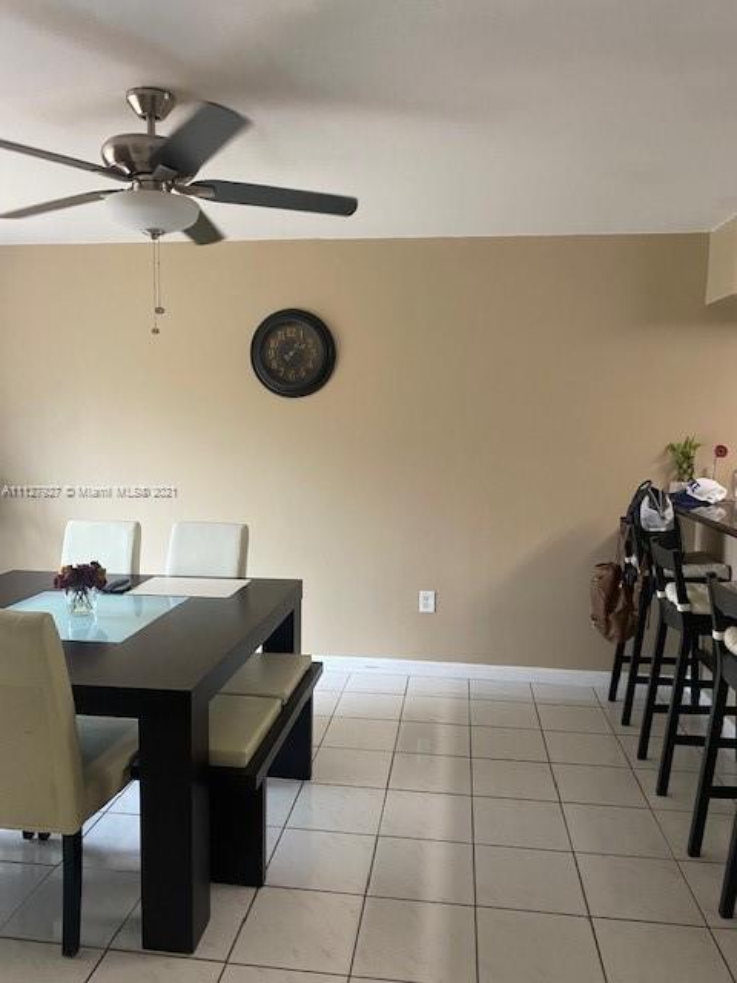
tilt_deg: -4.6
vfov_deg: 67.3
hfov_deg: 53.1
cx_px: 368
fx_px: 738
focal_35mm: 26
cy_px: 492
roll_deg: -1.1
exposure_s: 1/60
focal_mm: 4.25
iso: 250
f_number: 1.8
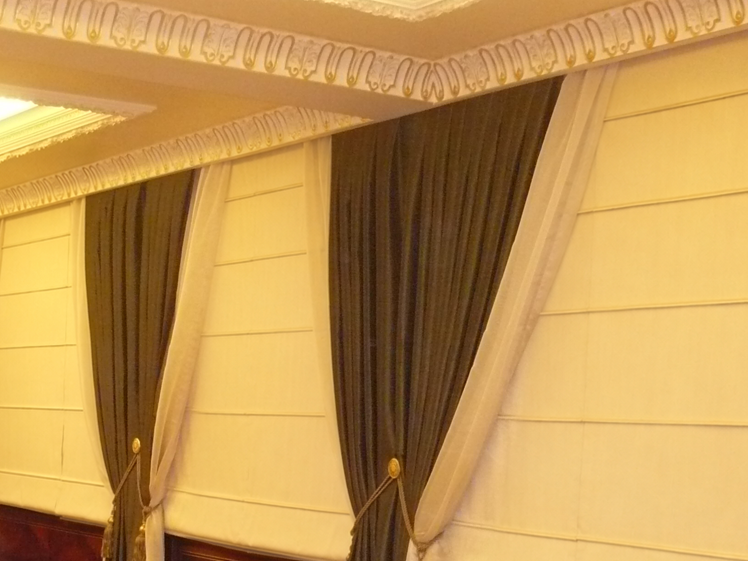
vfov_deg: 21.8
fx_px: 1426
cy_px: 505
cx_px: 183
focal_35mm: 66
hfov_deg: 28.9
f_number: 2.8
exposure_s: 1/30
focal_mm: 5.8
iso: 400
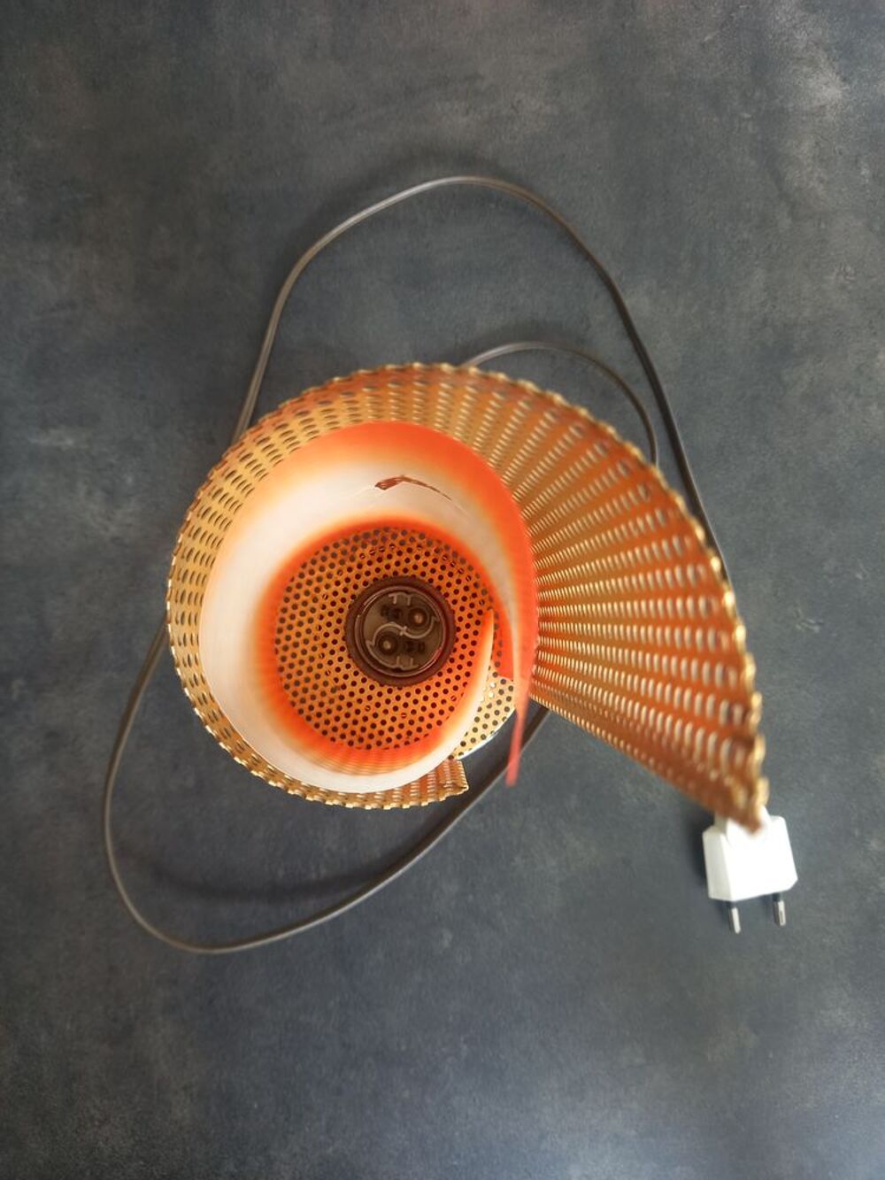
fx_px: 852
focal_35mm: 25
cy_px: 590
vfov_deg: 69.4
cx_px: 442
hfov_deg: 54.9
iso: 250
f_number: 1.8
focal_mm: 4.65
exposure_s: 1/50
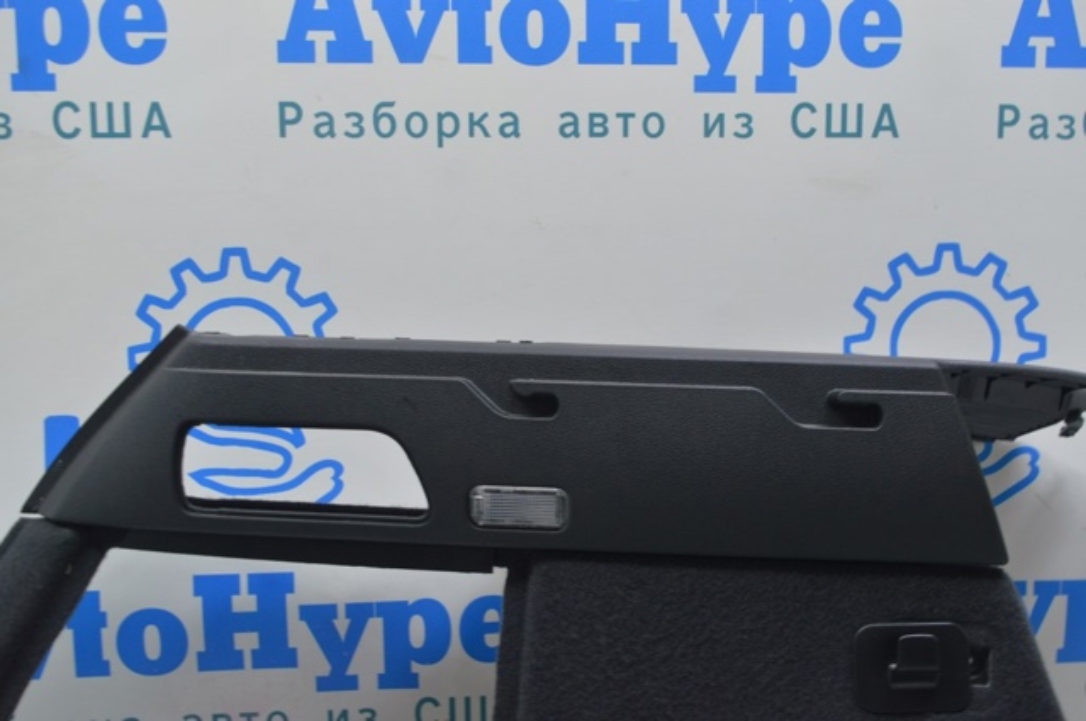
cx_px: 543
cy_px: 360
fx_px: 1085
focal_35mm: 36
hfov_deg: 53.2
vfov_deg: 36.8
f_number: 5.6
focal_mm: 24
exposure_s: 1/20
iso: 400
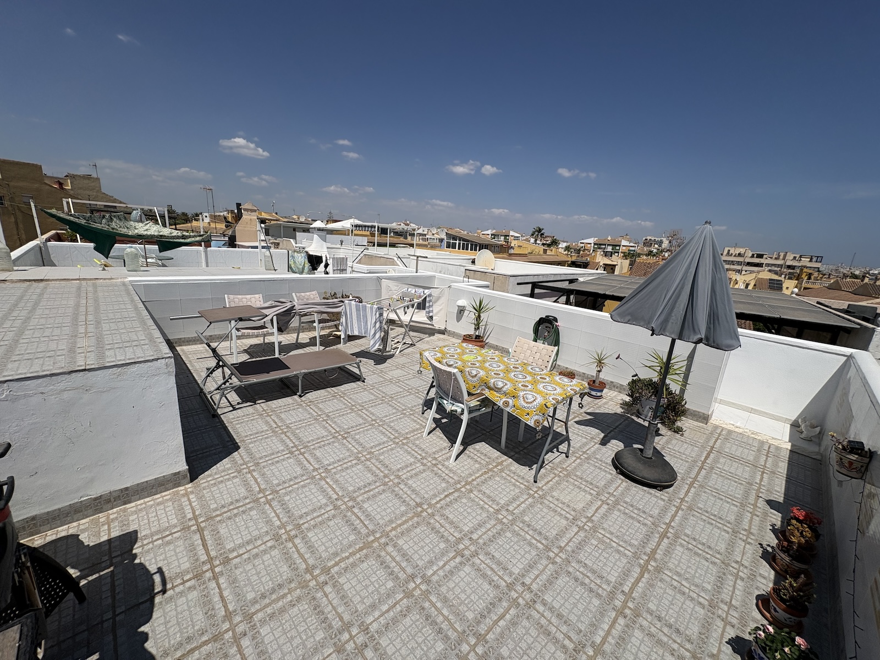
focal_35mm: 14
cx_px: 440
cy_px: 330
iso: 40
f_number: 2.2
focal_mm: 2.22
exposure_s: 1/5650
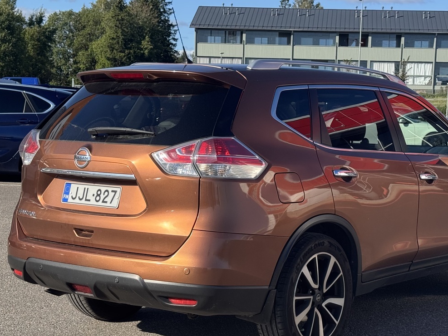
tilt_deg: -7.1
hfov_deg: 27.7
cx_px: 271
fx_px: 906
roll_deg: -0.2
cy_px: 223
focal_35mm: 70
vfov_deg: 21.0
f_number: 1.78
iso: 64
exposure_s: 1/2513
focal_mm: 6.76
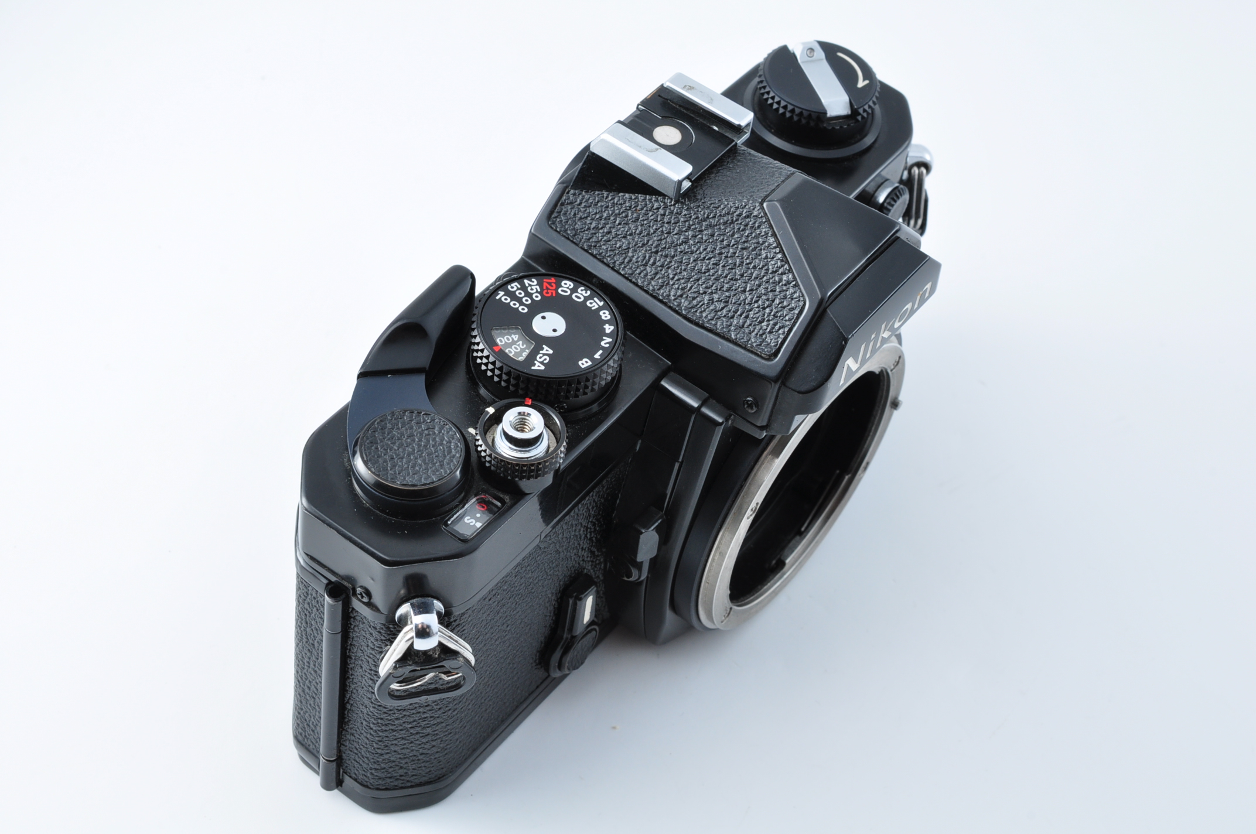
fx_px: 2091
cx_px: 628
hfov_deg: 33.4
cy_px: 417
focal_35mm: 60
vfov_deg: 22.6
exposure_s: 1/200
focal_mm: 40
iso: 200
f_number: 16
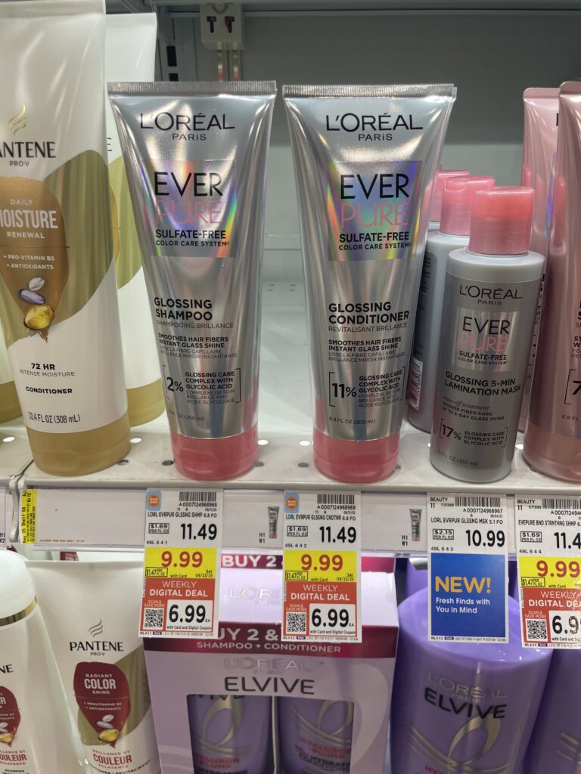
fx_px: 582
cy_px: 387
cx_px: 290
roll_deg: -1.2
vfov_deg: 67.3
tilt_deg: -24.8
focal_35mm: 26
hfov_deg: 53.1
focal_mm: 4.2
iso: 50
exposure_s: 1/120
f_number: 1.6
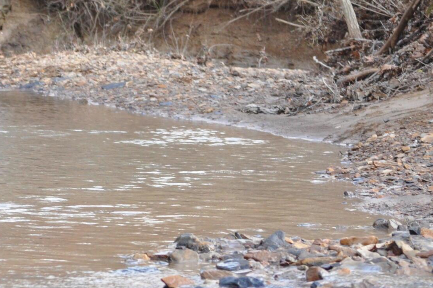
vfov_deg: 6.1
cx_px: -69
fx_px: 2695
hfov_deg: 9.1
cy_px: 184
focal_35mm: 224
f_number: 5.6
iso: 640
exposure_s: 1/60
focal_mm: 55
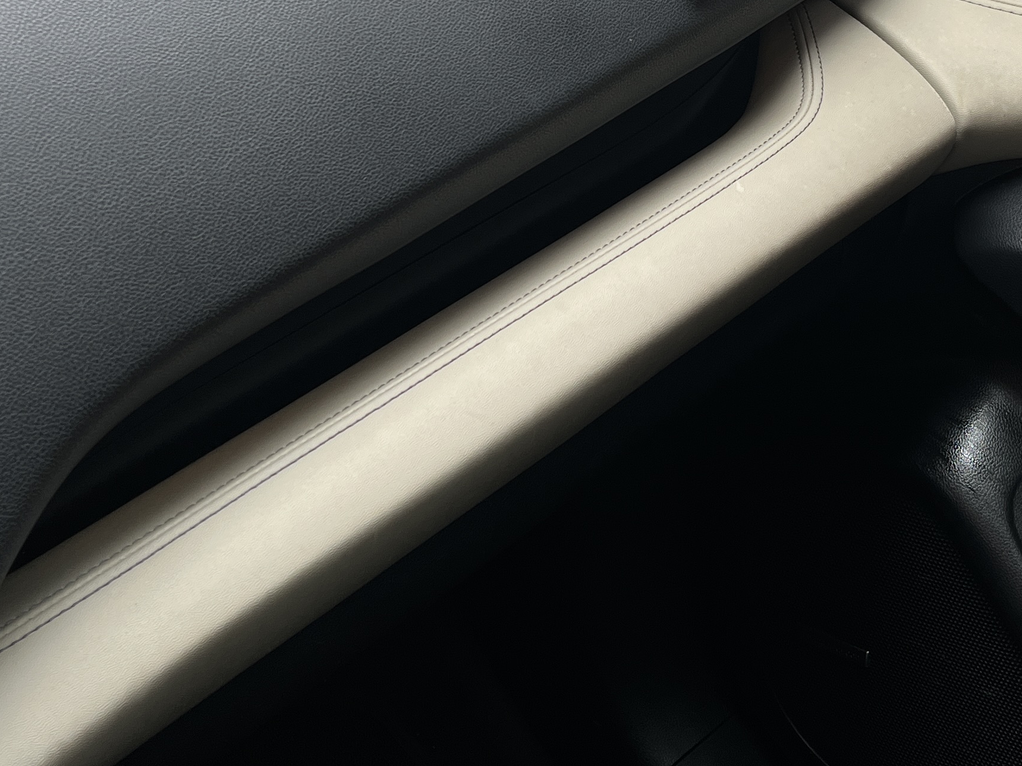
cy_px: 31
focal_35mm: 61
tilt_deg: -20.3
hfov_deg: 31.4
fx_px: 1801
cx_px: 688
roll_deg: -0.4
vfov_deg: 23.2
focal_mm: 5.1
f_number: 1.6
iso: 40
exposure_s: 1/122
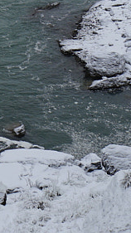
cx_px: -240
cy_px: -187
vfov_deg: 13.0
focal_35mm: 149
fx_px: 920
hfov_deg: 7.3
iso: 100
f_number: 10
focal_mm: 25
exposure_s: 1/100
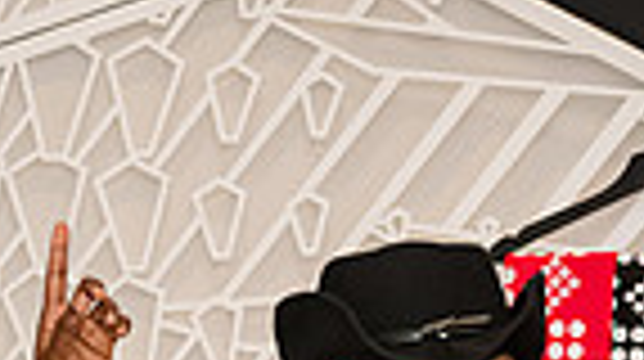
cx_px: 121
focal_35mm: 248
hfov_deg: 8.7
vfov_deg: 4.8
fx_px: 4229
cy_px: 811
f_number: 3.5
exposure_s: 1/400
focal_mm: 47
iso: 10000
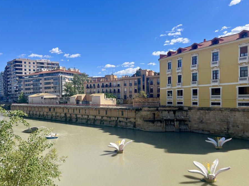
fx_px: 209
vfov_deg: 48.2
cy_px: 100
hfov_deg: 61.7
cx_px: 128
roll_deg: +1.0
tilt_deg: -0.8
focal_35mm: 29
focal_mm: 5.7
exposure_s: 1/3968
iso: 50
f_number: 1.5
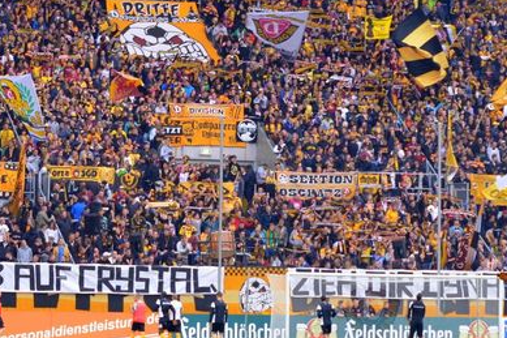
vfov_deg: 8.9
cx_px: 276
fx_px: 2168
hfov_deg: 13.3
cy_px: 150
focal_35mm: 154
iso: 800
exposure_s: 1/125
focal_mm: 70
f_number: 4.5
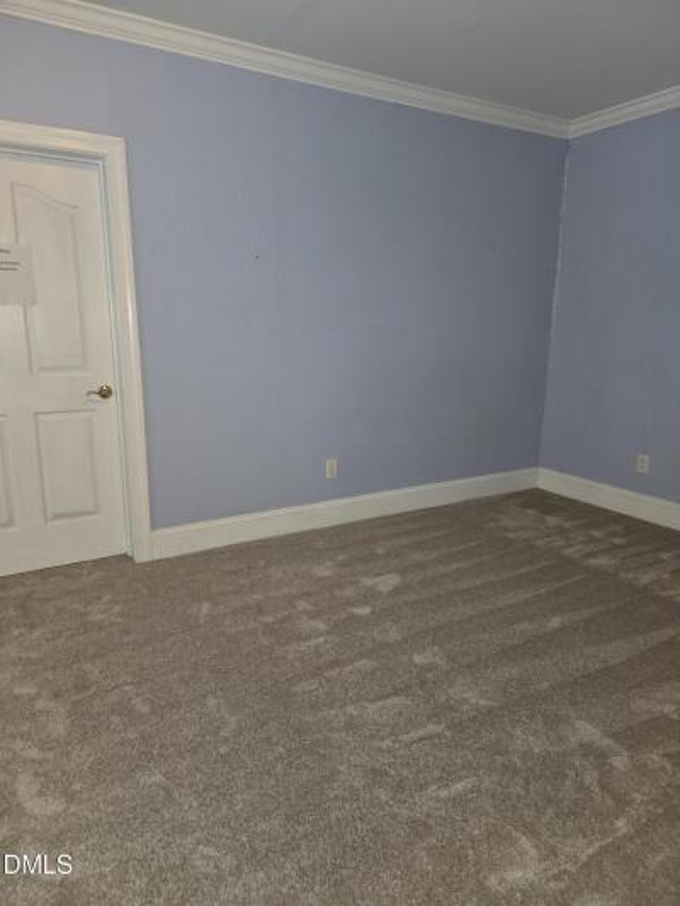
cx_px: 340
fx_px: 602
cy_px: 453
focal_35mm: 23
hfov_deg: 58.9
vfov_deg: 73.9
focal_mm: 5.4
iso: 125
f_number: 1.8
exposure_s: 1/12.9
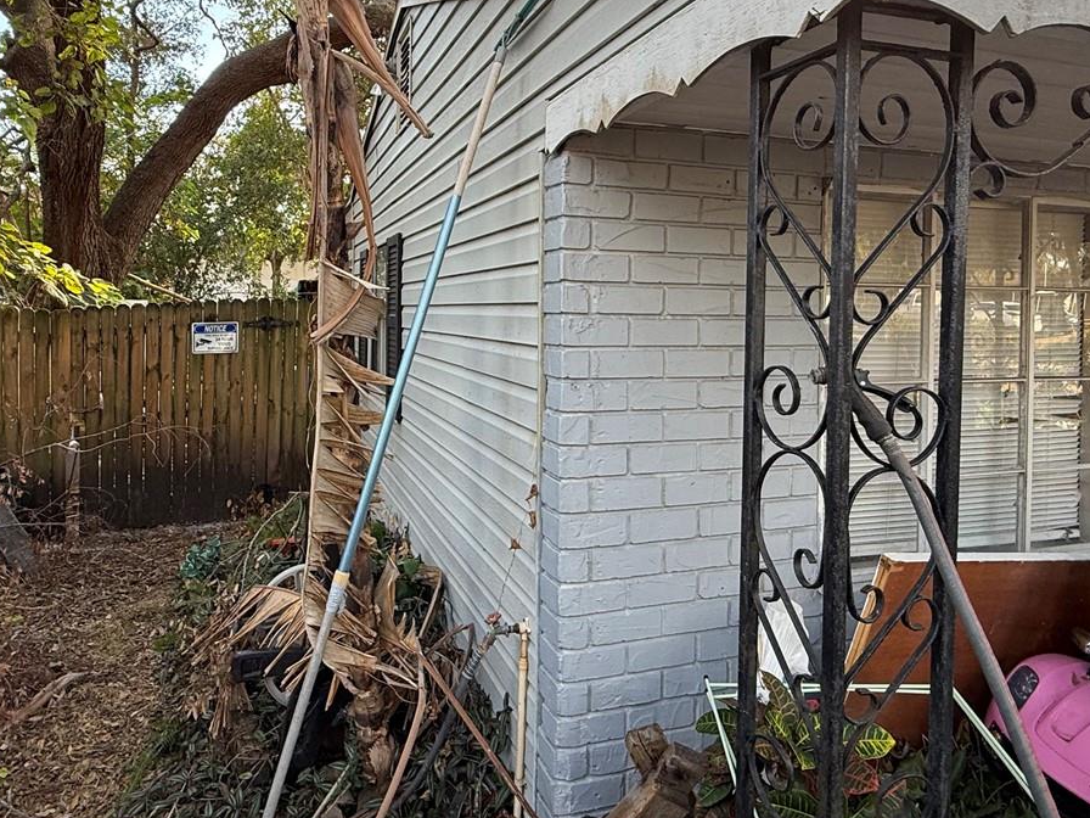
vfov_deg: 54.3
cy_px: 313
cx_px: 512
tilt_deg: +0.1
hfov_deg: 69.3
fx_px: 787
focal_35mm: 25
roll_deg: -1.3
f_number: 2.2
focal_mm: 2.22
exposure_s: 1/99
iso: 50
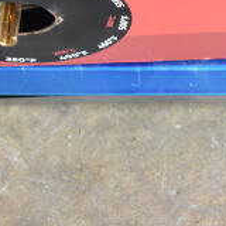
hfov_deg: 6.4
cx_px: 427
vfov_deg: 6.5
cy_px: -16
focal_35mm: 268
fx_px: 1977
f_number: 6.3
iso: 1600
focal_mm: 55
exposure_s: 1/160
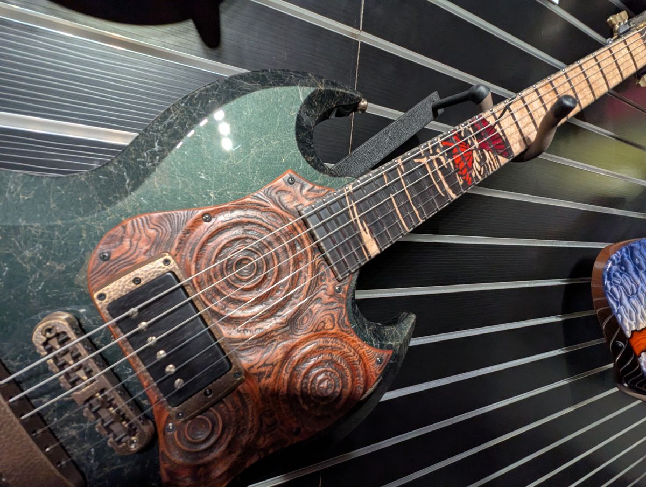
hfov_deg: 94.4
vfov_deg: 78.3
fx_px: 299
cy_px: 244
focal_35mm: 16
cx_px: 323
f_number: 2.2
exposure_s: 1/31.9
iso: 332
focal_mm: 2.35
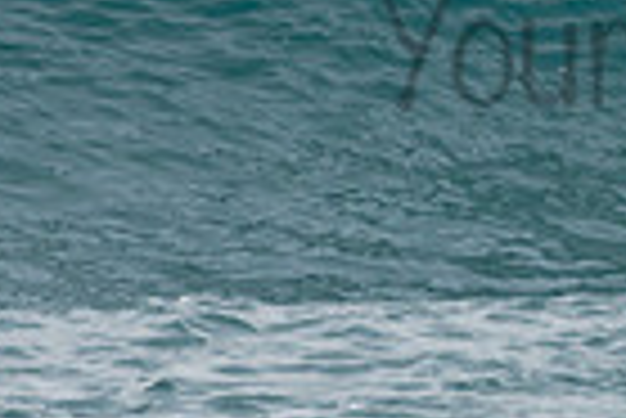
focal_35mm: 1999
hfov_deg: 1.0
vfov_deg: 0.7
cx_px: 842
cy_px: 2
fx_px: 34796
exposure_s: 1/1600
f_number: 5.6
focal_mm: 320
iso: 640
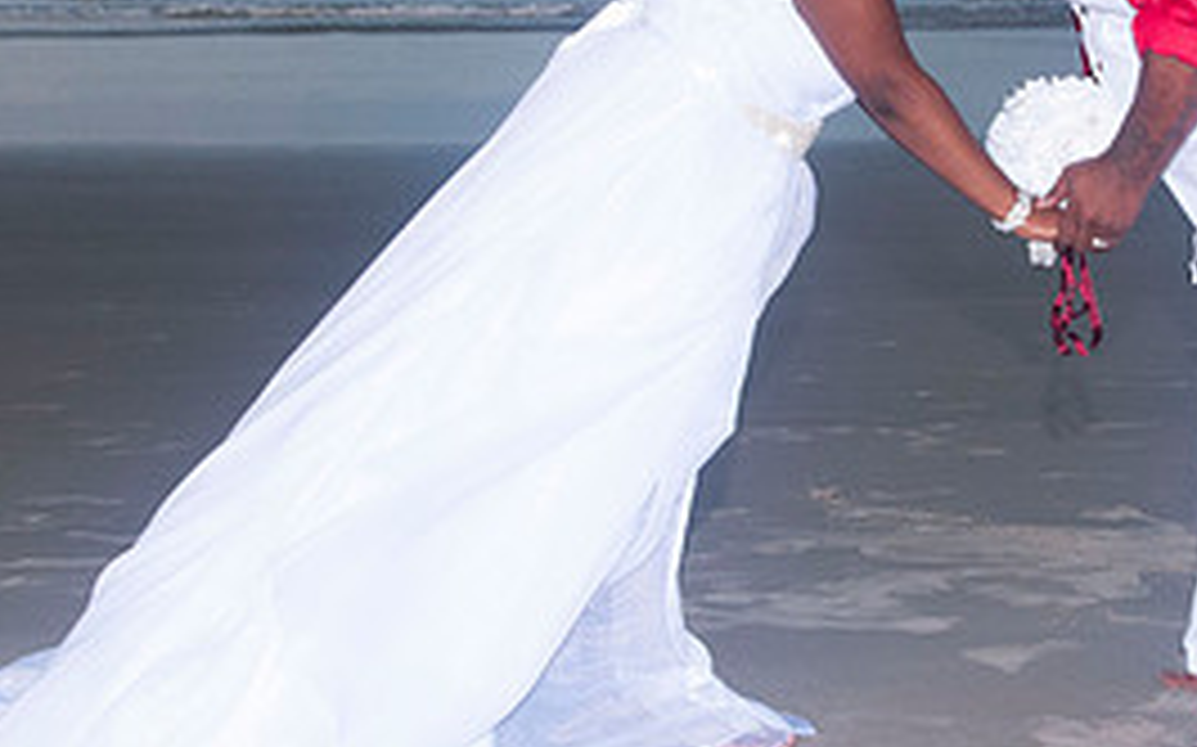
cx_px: 904
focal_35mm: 80
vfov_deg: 16.2
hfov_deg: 25.5
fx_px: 2609
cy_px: 142
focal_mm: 24
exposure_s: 1/200
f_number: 5.6
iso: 400
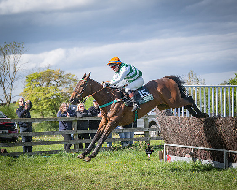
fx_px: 774
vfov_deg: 14.0
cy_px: 95
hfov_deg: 17.4
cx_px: 118
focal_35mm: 110
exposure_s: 1/3200
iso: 400
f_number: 4
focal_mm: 98
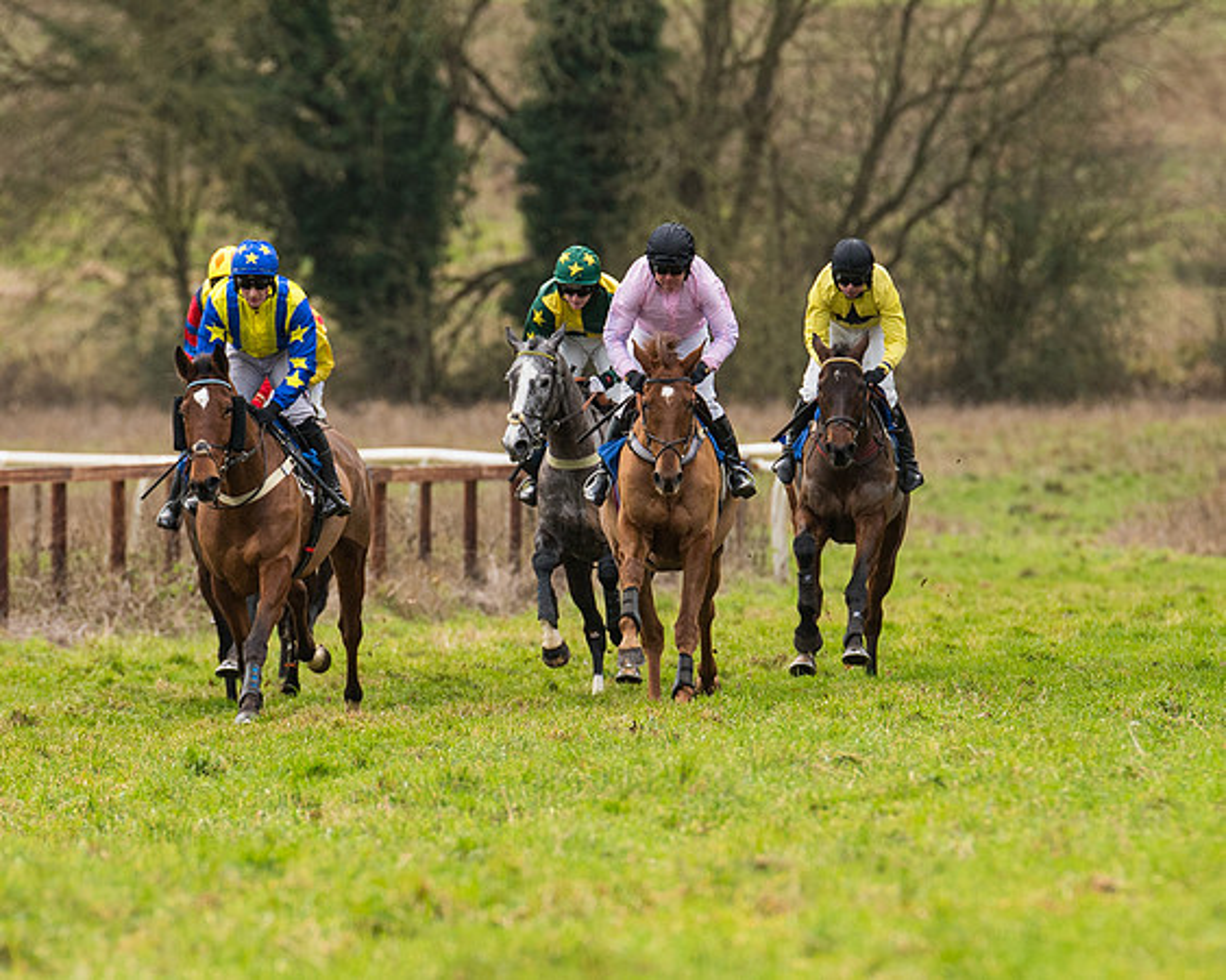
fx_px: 23133
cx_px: 645
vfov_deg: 2.4
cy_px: 538
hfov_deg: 3.0
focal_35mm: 638
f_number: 4
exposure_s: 1/1000
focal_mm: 300
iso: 800
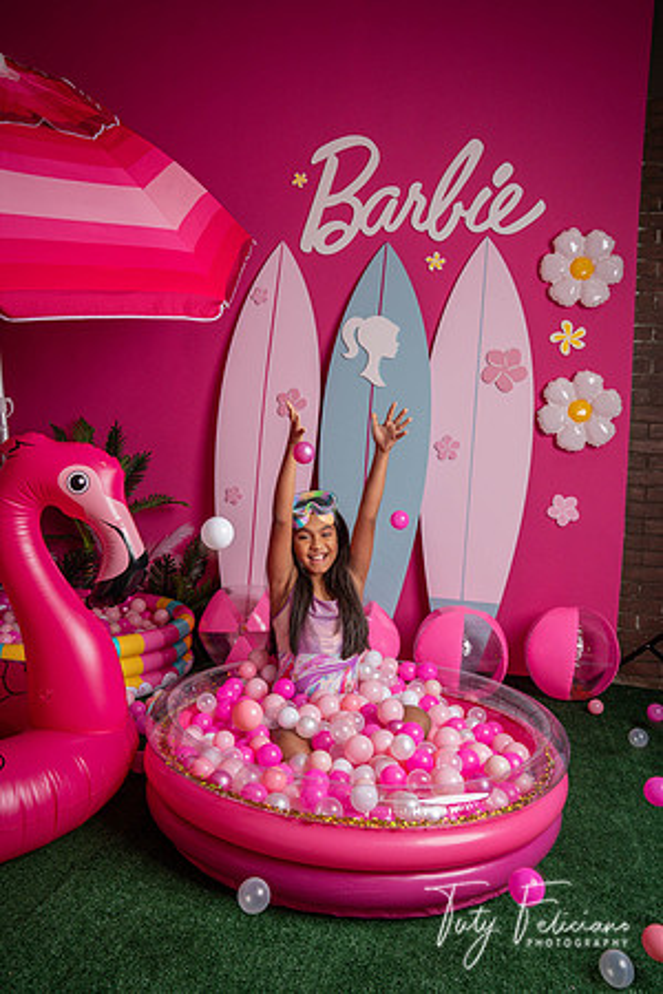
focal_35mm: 26
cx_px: 332
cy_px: 497
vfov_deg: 69.4
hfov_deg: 49.6
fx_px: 718
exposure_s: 1/100
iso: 500
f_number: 6.3
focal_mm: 26
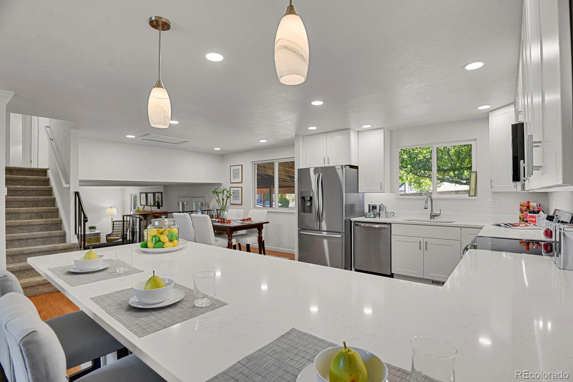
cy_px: 191
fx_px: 271
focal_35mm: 17
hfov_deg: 93.3
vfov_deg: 70.4
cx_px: 286
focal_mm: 17
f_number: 8
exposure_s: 1
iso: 250
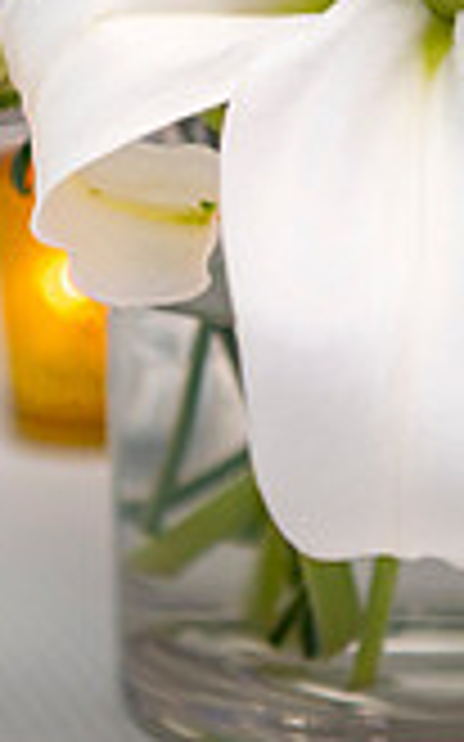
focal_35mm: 205
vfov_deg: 10.2
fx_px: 4151
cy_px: 78
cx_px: 280
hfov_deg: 6.4
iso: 800
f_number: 2.8
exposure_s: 1/400
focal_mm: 55
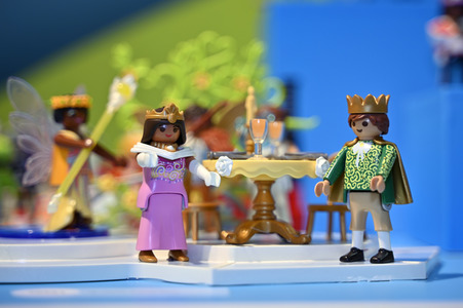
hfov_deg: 27.0
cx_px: 232
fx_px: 964
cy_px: 154
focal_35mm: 75
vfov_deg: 18.2
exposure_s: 1/200
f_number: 2.8
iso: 125
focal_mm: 75
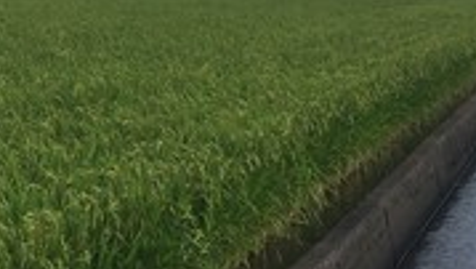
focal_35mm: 106
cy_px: -45
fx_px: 1339
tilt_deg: -0.5
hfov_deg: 19.2
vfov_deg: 11.3
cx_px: -64
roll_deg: -0.1
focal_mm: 4.15
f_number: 2.2
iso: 25
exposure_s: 1/1115
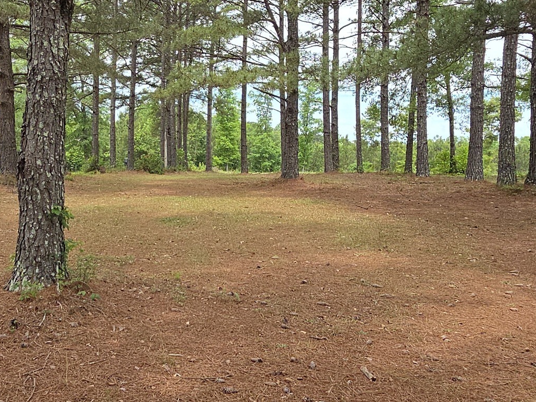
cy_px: 168
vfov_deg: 36.7
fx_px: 604
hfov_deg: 47.1
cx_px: 179
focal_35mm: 39
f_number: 2.2
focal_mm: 2.2
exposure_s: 1/1047
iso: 50
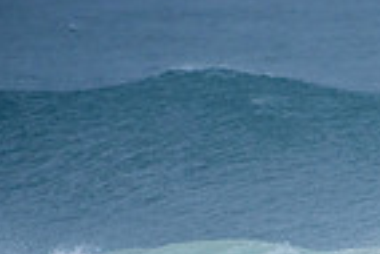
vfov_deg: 0.7
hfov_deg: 1.0
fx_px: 21544
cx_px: 704
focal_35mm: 2039
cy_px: 360
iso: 220
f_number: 5.6
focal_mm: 500
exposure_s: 1/1000
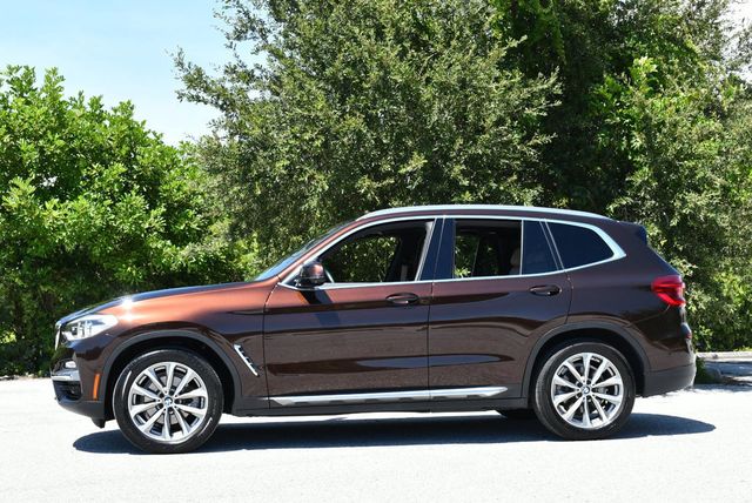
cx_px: 376
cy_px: 252
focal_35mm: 56
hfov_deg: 35.6
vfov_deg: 24.2
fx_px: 1171
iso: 200
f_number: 7.1
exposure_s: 1/250
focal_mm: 28
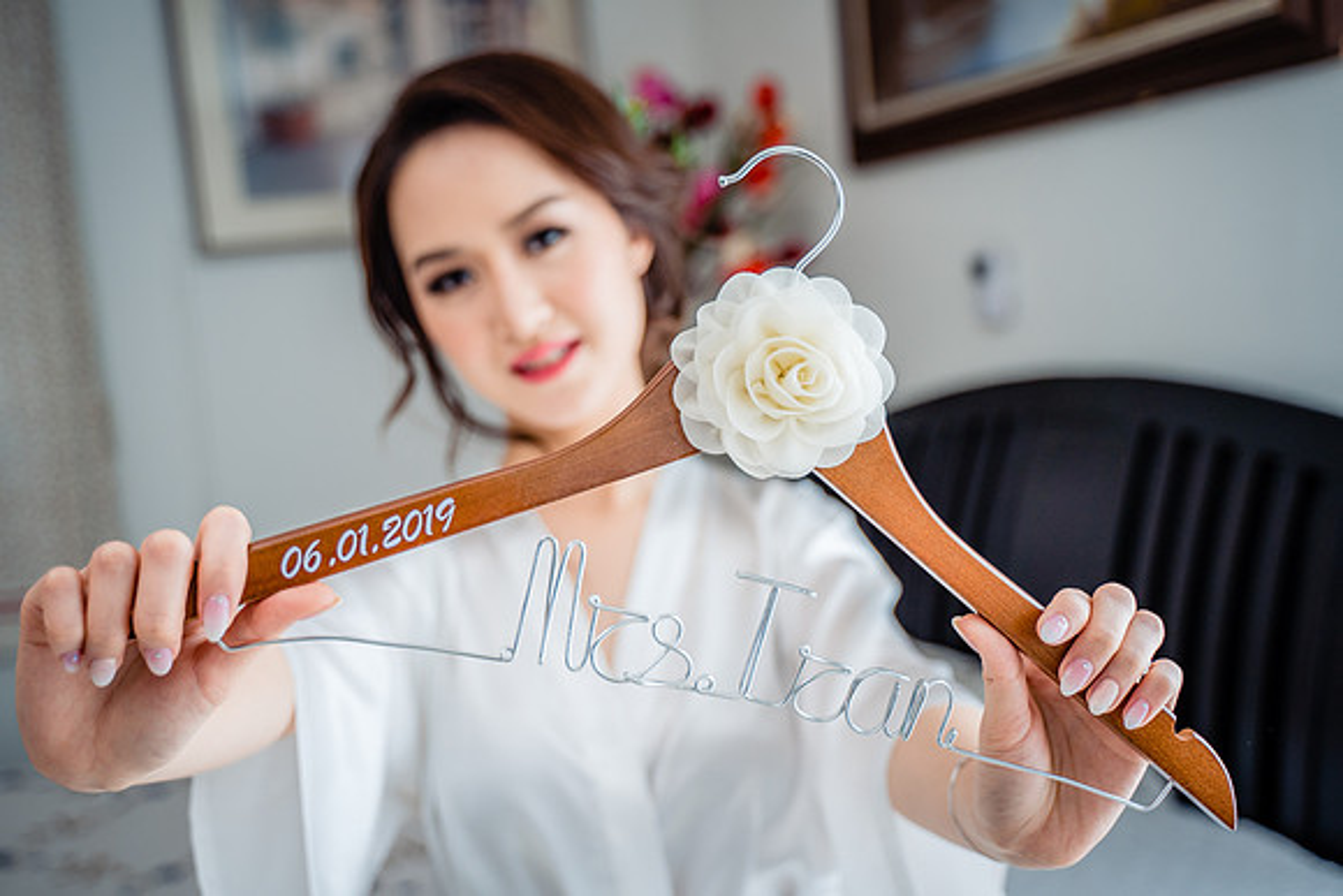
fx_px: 1604
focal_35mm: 43
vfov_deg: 31.2
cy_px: 448
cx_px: 672
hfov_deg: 45.4
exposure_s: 1/160
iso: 250
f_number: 2.8
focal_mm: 43
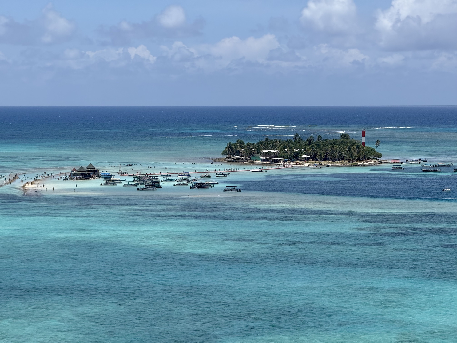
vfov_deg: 12.3
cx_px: 228
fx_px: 1584
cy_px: 172
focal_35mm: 120
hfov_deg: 16.4
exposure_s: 1/2817
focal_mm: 15.66
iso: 50
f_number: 2.8
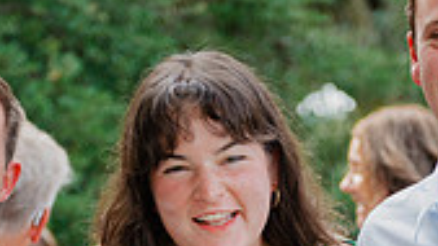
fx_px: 2508
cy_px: 350
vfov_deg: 5.6
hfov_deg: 10.0
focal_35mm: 216
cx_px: 295
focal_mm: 60
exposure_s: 1/1000
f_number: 2.8
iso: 450
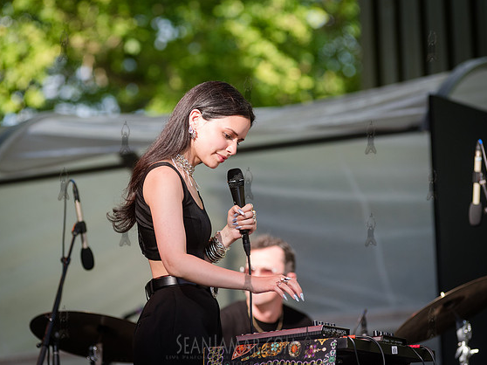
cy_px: 161
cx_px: 211
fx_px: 2714
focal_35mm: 193
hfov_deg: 10.3
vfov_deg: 7.7
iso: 500
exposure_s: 1/1250
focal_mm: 155
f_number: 4
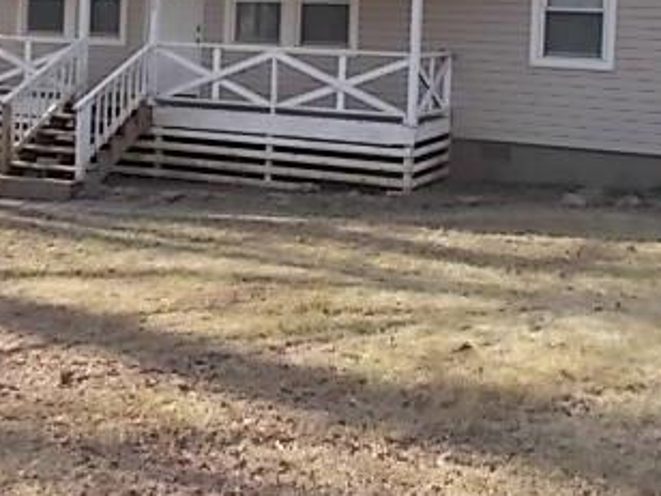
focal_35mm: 54
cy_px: 58
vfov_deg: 26.2
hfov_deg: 35.5
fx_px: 1031
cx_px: 311
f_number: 3.2
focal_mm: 4.6
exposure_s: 1/200
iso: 80
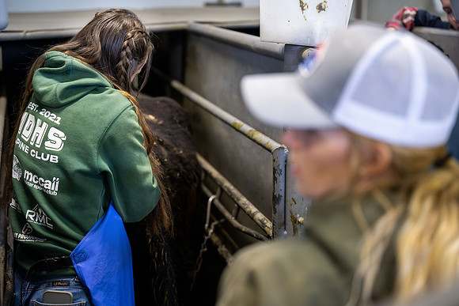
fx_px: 893
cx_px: 230
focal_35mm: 70
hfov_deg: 28.8
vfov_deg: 19.5
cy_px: 153
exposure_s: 1/250
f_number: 2.8
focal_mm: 70
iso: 4000
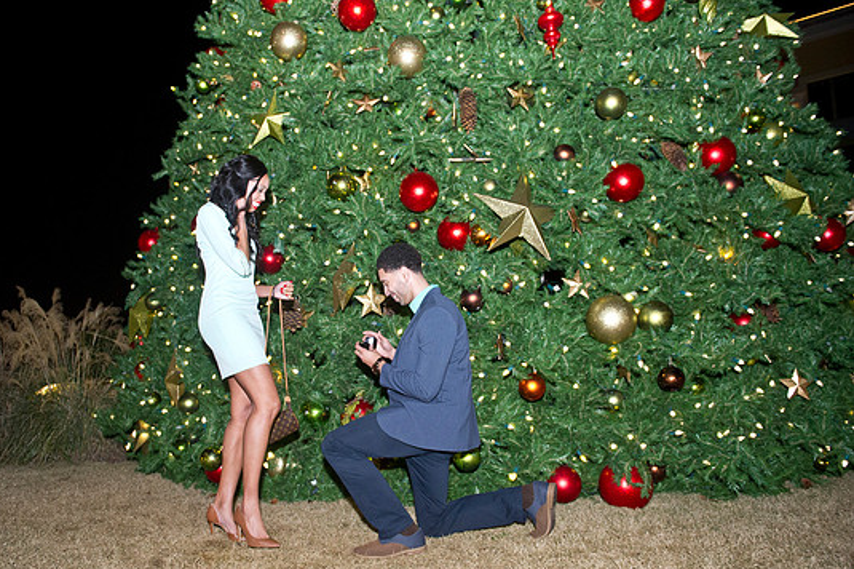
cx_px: 393
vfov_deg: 49.5
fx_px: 616
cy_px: 305
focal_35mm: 26
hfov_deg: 69.3
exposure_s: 1/100
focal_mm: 24
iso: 3200
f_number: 3.5
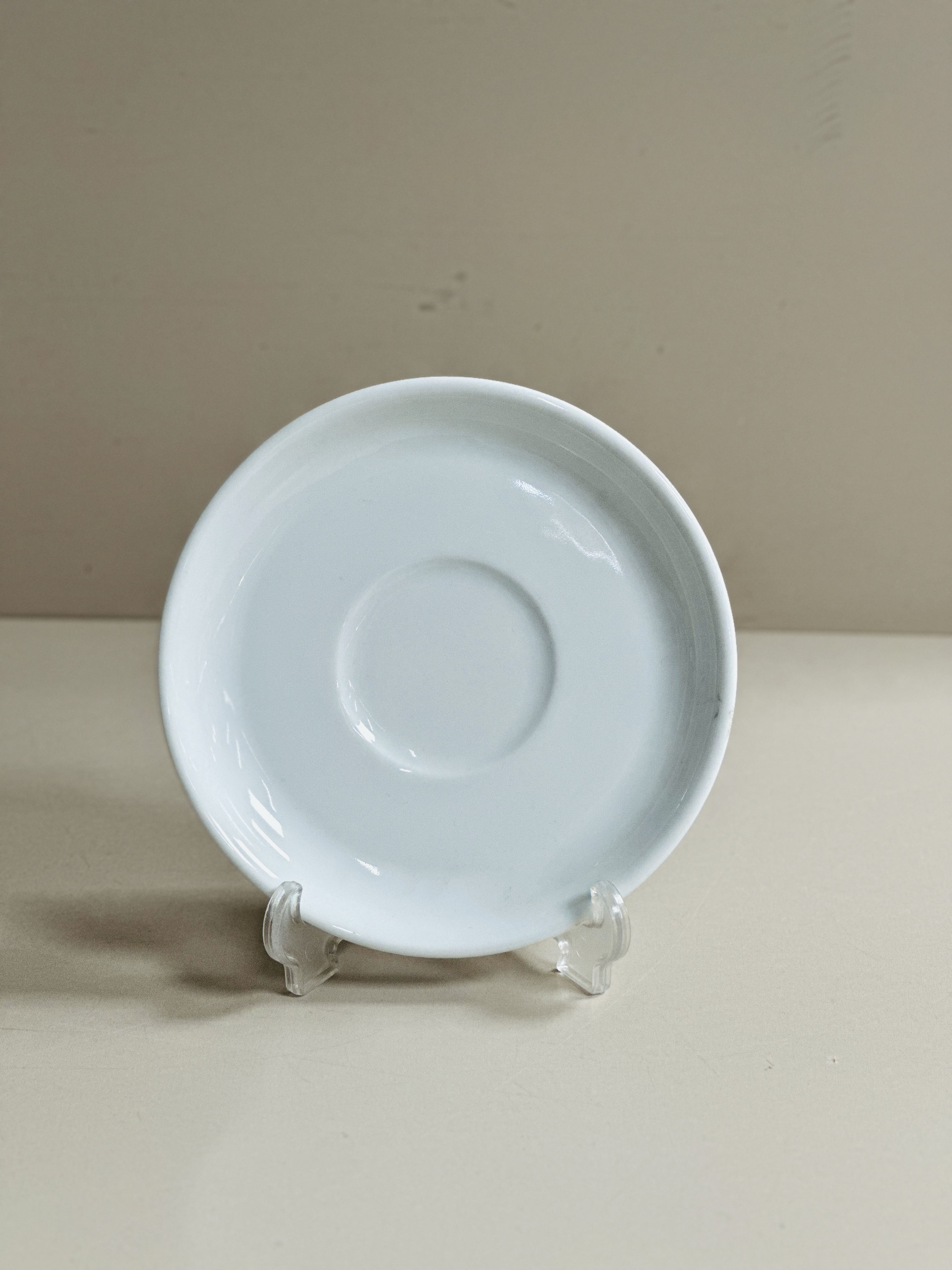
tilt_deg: -19.3
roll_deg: -0.3
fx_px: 2824
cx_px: 476
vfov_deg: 25.3
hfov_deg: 19.1
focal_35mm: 77
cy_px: 635
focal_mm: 9
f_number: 2.8
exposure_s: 1/100
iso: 160
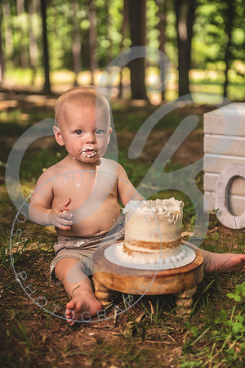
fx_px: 715
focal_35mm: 70
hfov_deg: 19.5
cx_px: 122
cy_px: 184
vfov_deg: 28.8
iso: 200
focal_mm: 70
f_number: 2.8
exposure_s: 1/400
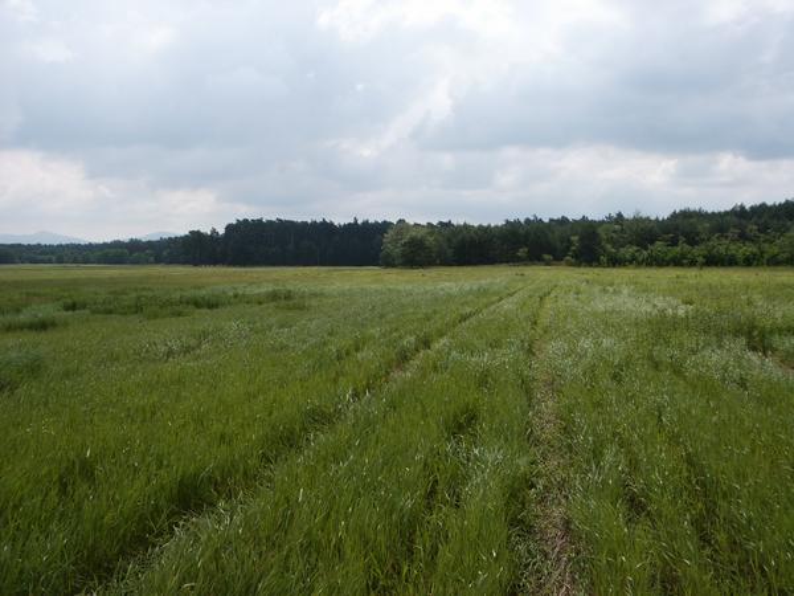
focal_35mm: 35
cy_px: 298
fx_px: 803
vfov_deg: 40.7
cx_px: 397
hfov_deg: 52.6
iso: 64
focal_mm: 7.2
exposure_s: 1/350
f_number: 6.7
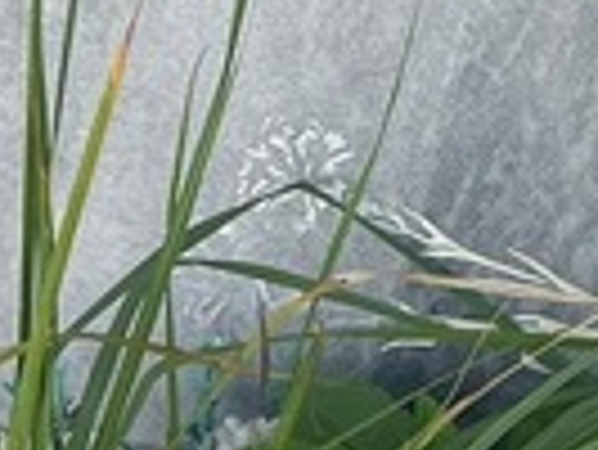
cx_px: 760
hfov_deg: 12.3
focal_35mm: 156
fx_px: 2697
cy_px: -648
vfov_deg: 8.6
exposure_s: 1/949
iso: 50
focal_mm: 5.7
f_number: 1.5
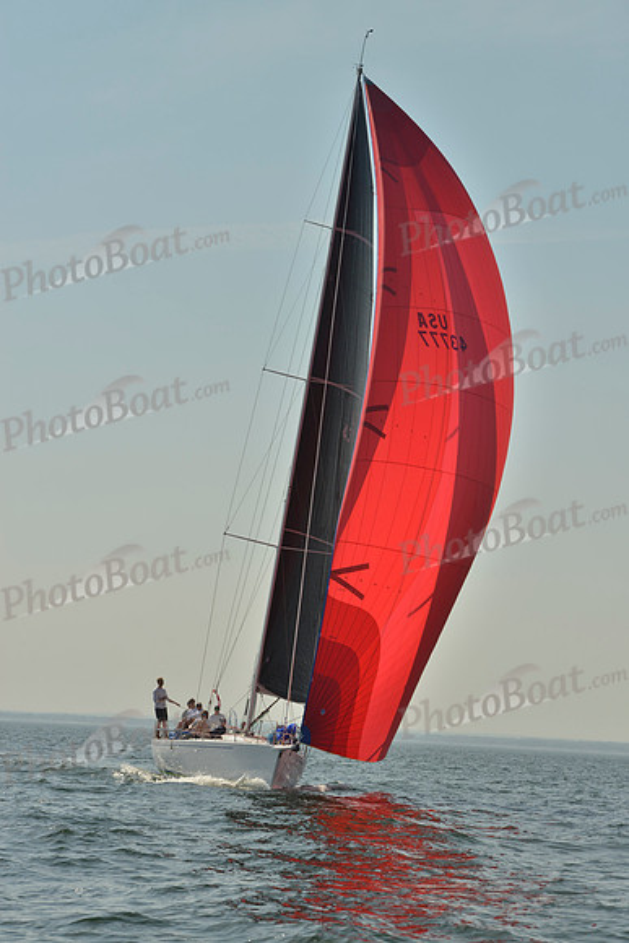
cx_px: 314
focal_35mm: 95
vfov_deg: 21.5
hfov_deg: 14.4
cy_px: 472
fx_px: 2488
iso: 200
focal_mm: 95
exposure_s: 1/1250
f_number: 9
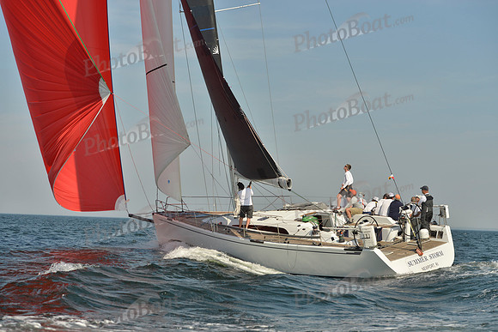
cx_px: 249
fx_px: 969
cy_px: 166
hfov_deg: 28.8
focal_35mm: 70
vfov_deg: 19.5
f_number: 5.6
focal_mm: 70
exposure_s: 1/2000
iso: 200
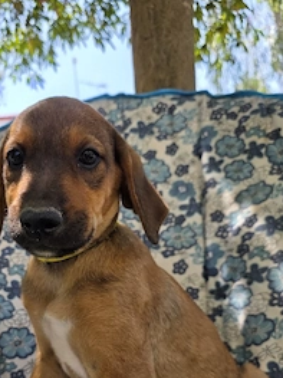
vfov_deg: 50.6
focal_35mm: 35
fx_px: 382
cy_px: 282
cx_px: 99
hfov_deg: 40.3
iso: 80
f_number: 1.7
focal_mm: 6.3
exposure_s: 1/1667
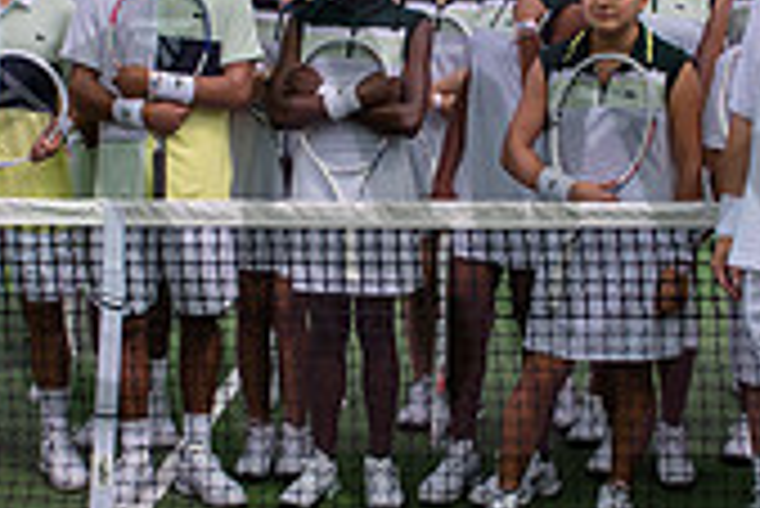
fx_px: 1796
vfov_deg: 16.1
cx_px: 394
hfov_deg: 23.9
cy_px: 199
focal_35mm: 85
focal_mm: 24
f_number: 5
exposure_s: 1/250
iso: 100
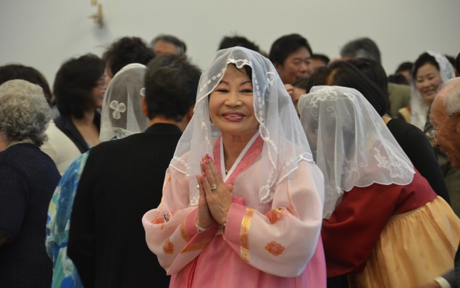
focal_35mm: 162
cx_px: 230
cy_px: 139
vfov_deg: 8.1
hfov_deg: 13.0
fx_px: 2025
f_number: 5.3
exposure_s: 1/30
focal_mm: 105
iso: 1250
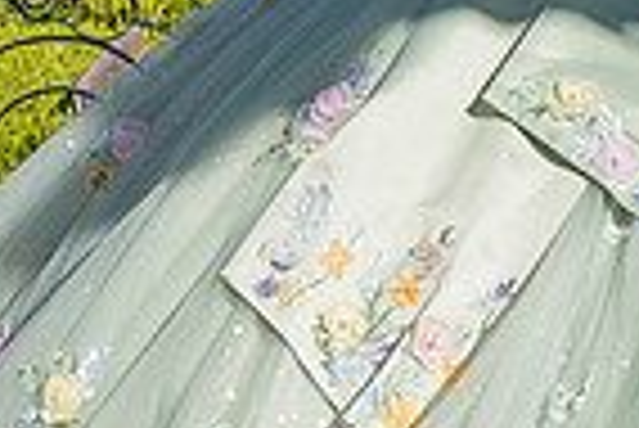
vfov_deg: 4.8
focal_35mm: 281
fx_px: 4993
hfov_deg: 7.3
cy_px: -584
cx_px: 622
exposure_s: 1/200
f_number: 13
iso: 200
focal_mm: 29
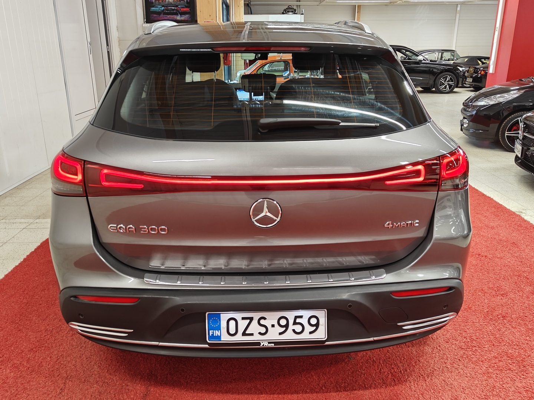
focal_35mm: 29
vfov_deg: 48.2
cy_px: 200
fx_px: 447
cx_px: 267
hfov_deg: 61.7
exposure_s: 1/60
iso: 80
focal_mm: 5.59
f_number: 1.8
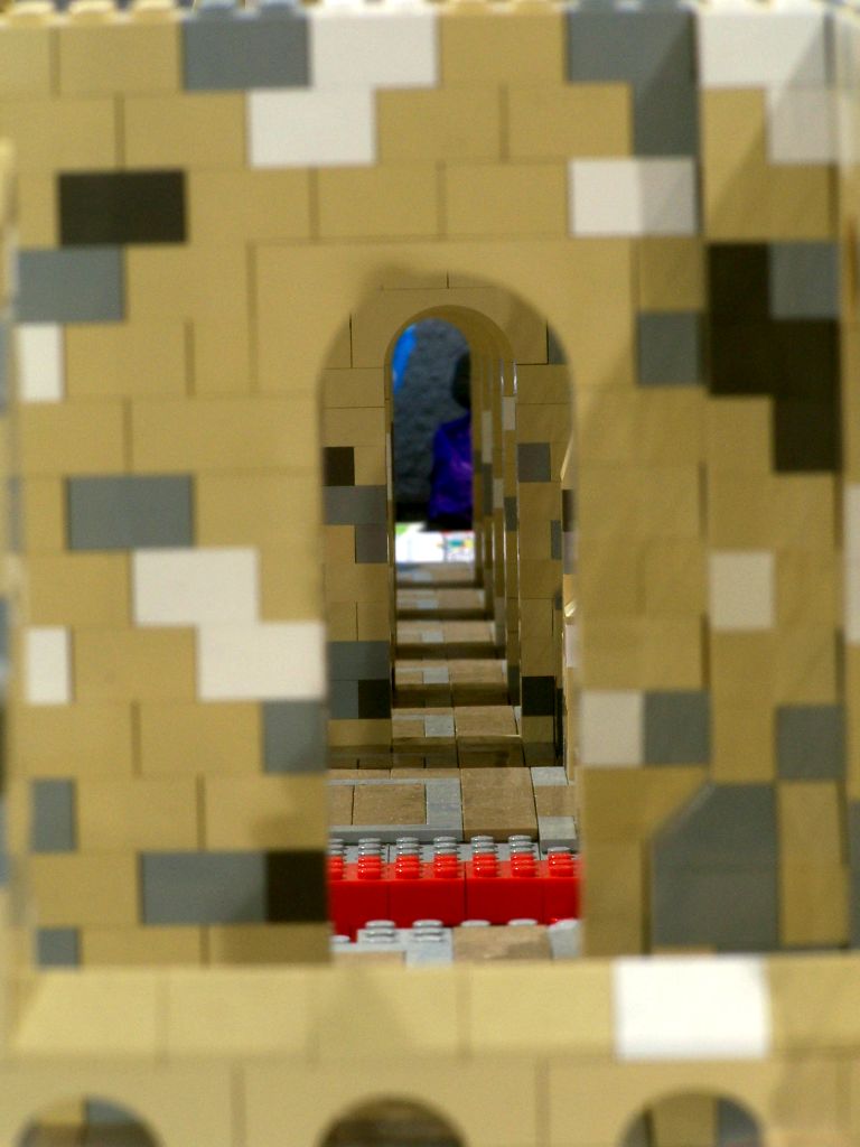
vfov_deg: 10.5
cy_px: 574
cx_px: 430
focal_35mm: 189
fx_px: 6261
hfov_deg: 7.9
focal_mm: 31.3
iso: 80
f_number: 8
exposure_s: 1/1.43
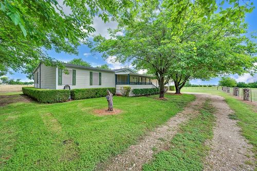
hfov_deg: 104.3
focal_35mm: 14
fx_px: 100
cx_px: 128
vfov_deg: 81.2
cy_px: 86
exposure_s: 1/60
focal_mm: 14
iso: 100
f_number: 8
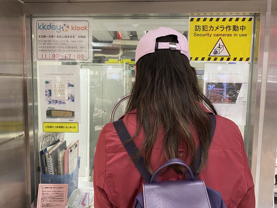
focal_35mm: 26
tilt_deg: -5.2
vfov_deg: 53.1
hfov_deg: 67.3
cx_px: 138
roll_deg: +0.1
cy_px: 104
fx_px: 208
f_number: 1.8
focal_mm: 4.25
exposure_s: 1/50
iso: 125
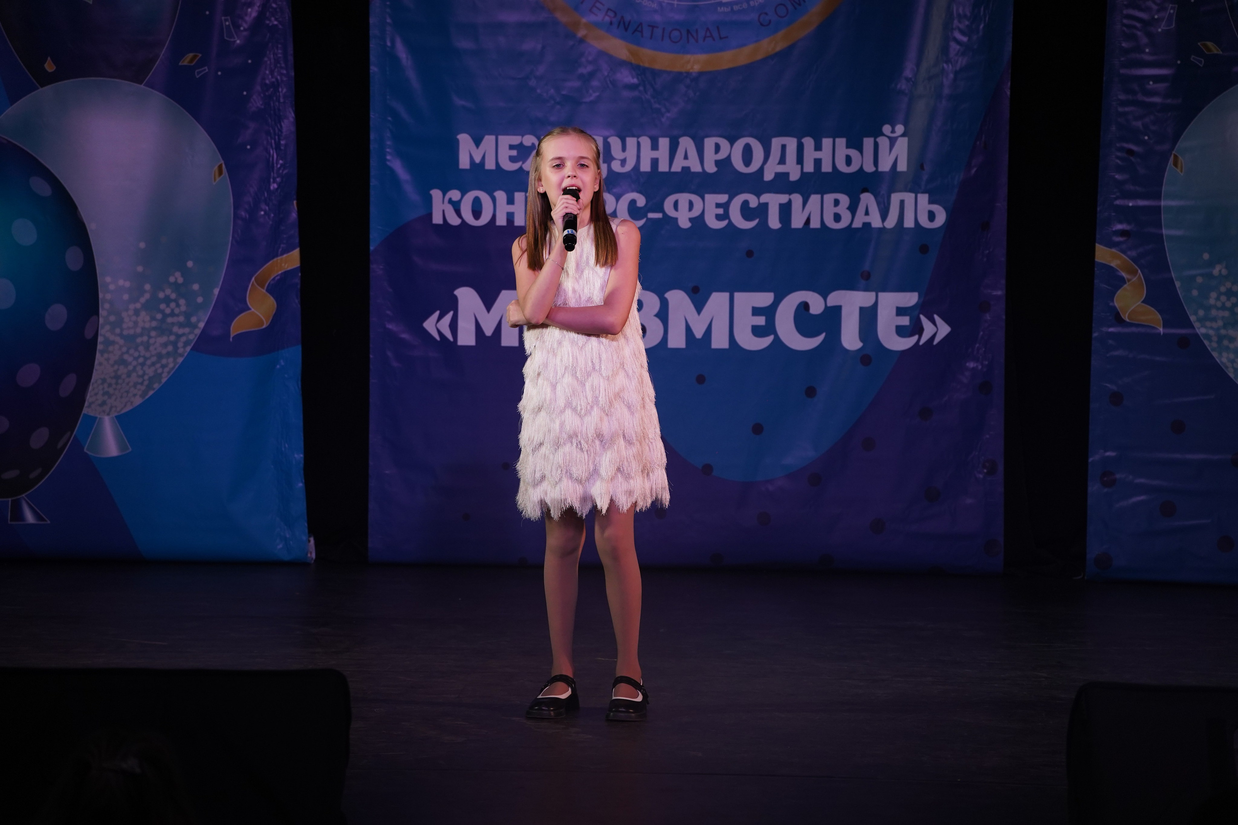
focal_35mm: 147
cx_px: 619
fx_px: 5055
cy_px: 412
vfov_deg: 9.3
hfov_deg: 14.0
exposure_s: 1/250
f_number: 5.6
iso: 1600
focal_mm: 147
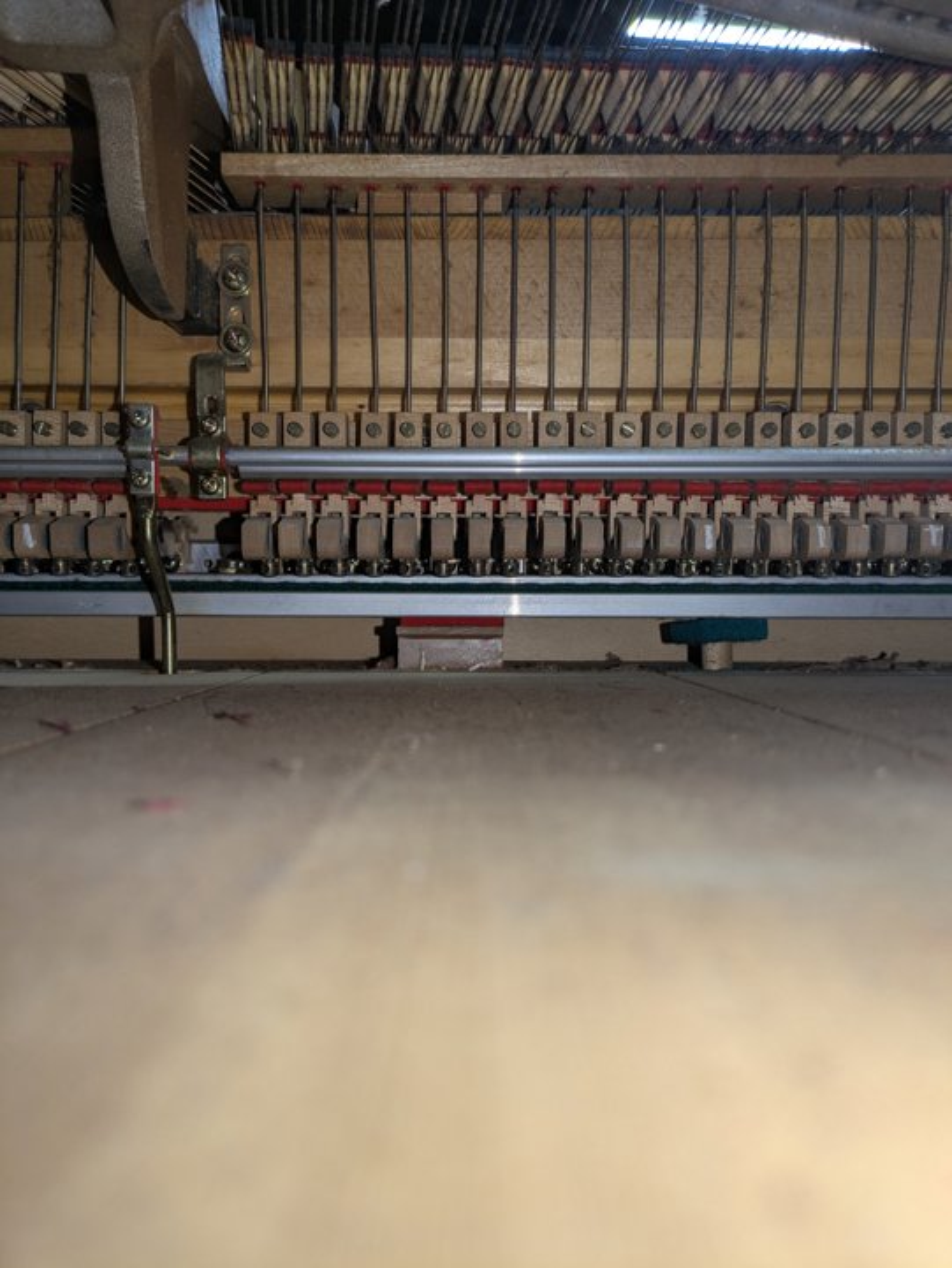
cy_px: 634
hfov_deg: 54.9
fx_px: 916
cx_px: 476
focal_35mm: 25
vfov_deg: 69.4
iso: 79
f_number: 1.89
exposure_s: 1/120
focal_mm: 5.43
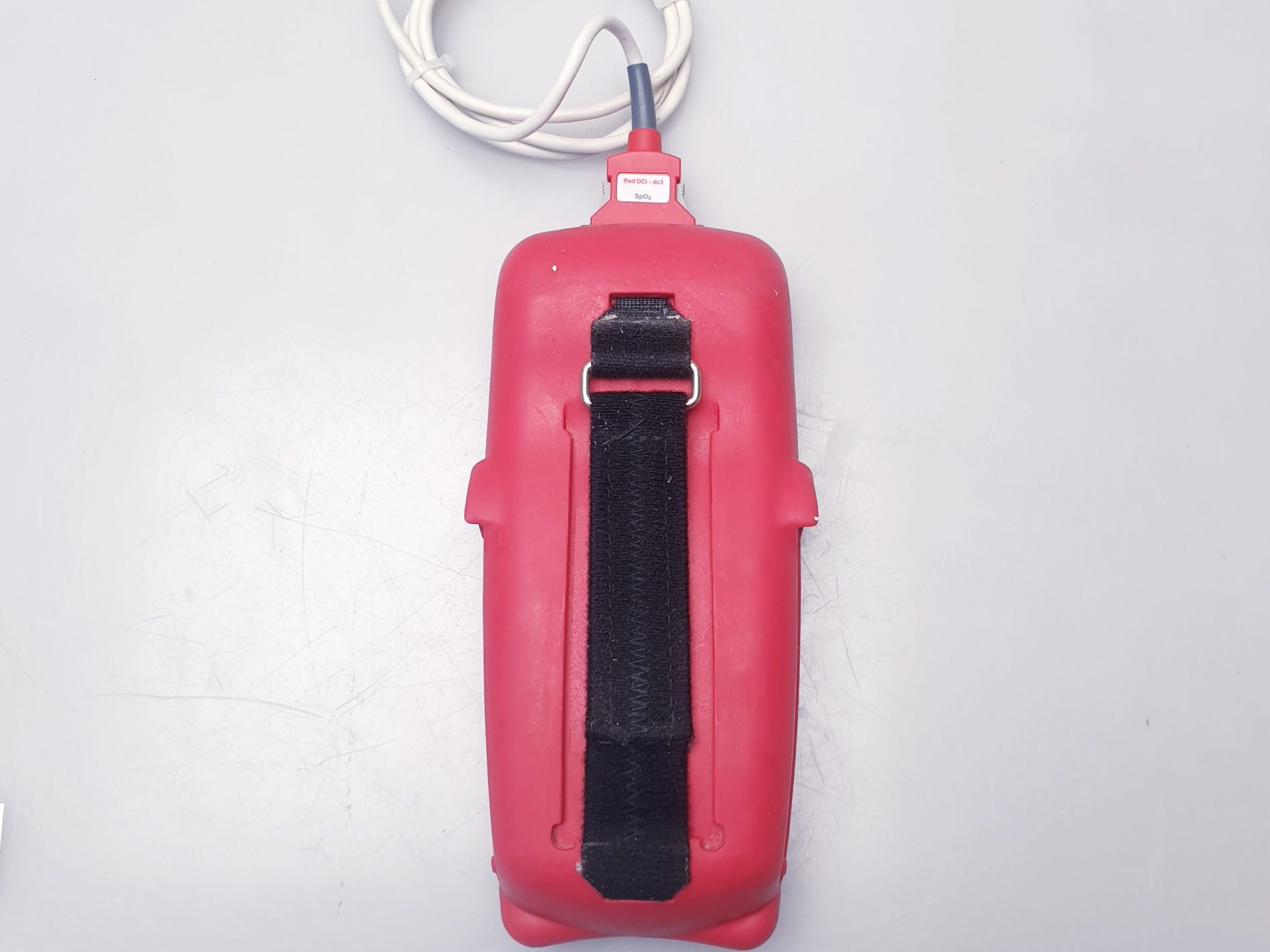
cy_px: 371
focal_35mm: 35
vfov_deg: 40.5
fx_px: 1284
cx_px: 632
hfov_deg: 52.6
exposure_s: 1/50
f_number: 2.4
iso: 50
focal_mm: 4.3
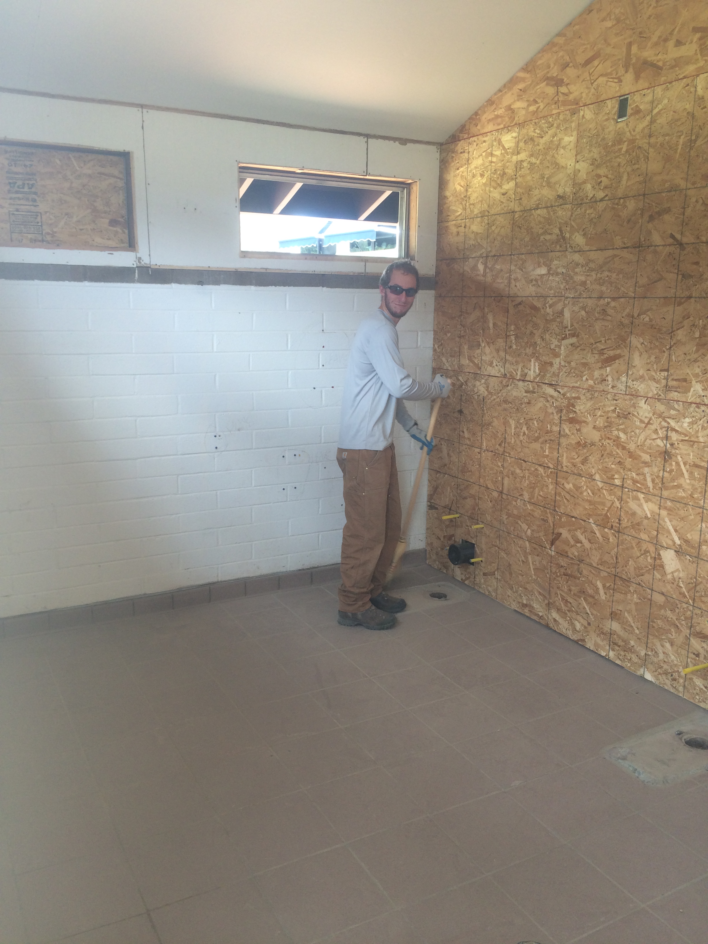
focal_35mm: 29
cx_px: 354
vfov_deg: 61.7
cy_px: 472
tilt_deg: -16.3
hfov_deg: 48.2
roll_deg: +0.5
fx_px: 791
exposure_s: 1/60
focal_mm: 4.15
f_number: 2.2
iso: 40
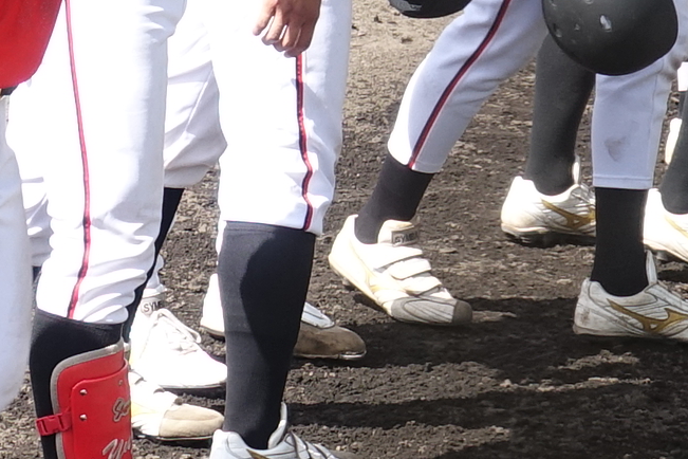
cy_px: -296
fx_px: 8217
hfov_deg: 4.8
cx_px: 681
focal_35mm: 430
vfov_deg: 3.2
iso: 100
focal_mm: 26.42
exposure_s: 1/250
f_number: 4
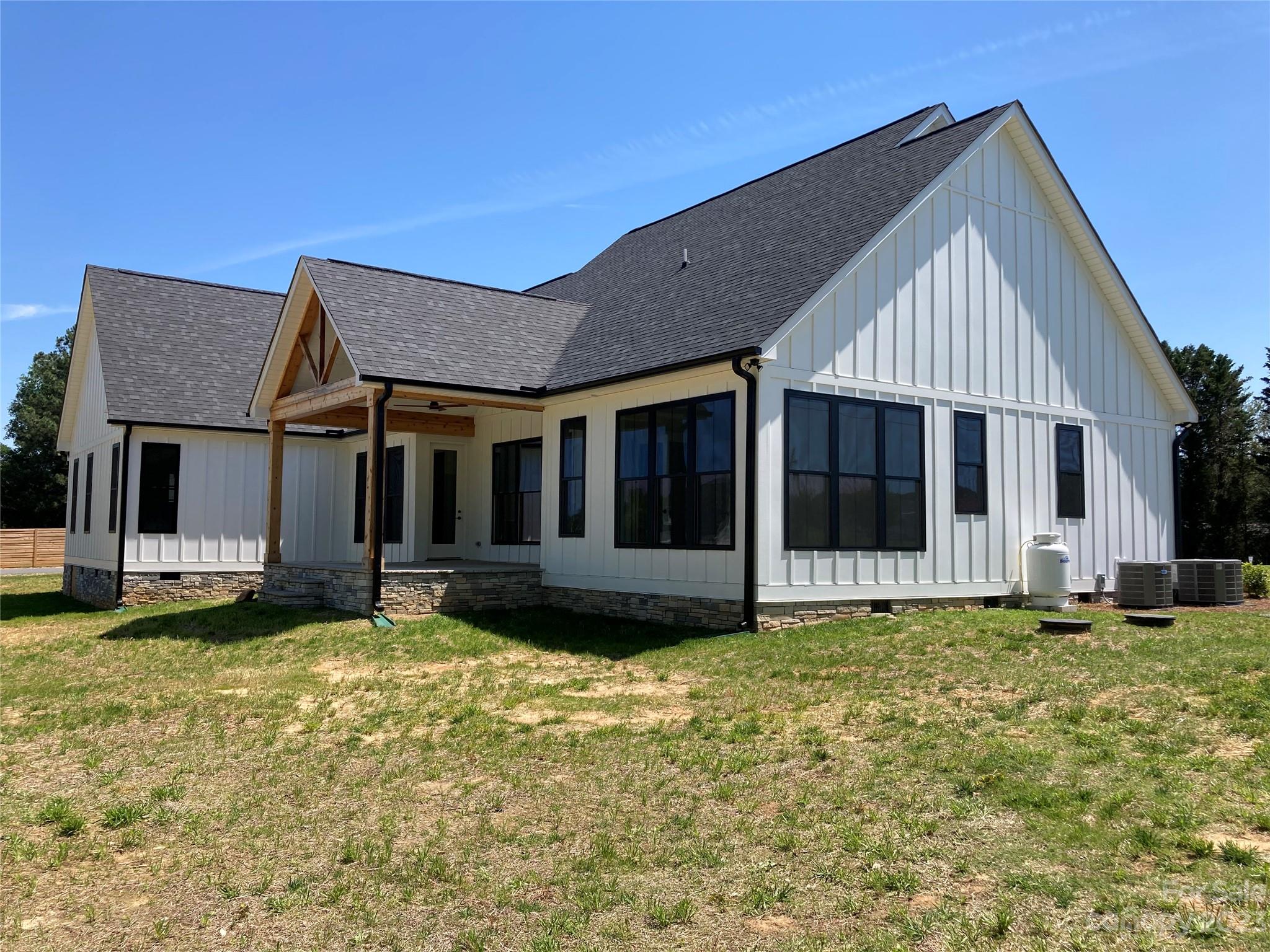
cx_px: 635
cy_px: 476
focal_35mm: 28
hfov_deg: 63.4
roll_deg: -1.4
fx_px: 1027
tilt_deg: +5.1
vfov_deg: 49.7
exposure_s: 1/1621
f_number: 1.8
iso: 20
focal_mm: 3.99
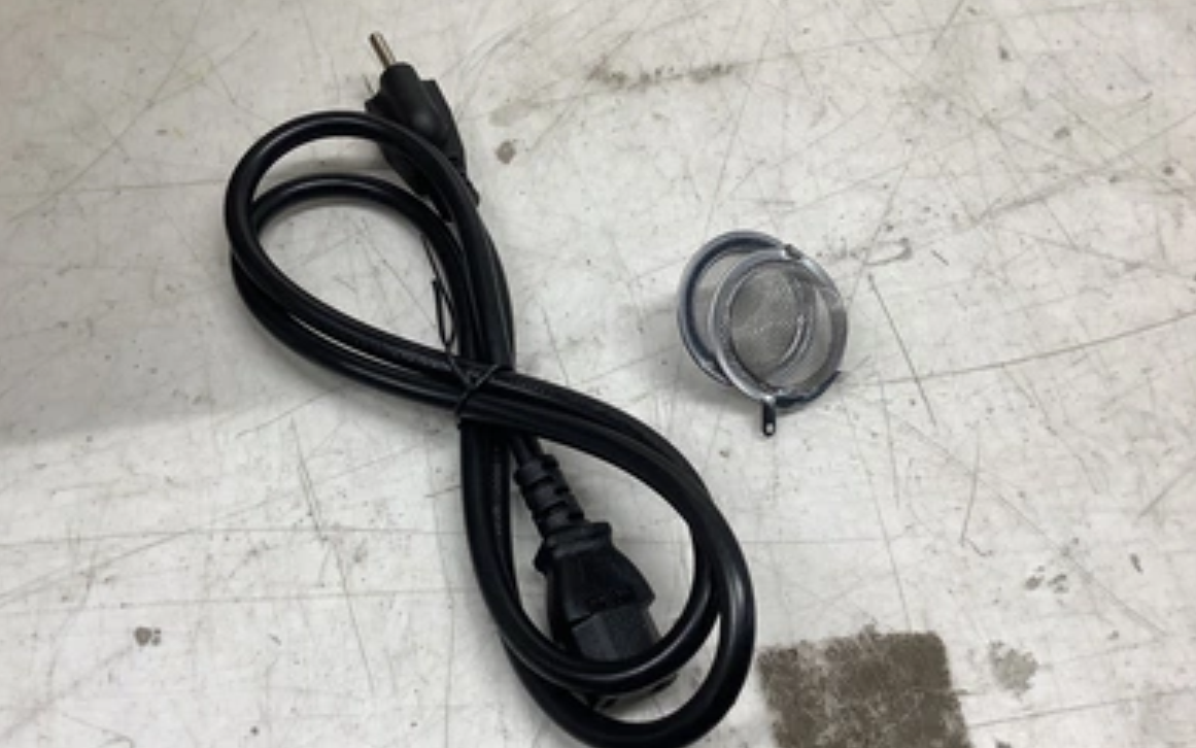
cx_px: 581
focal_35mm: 34
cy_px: 371
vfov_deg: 37.3
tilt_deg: -62.7
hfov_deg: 56.7
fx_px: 1108
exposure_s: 1/120
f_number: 2.4
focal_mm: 3.3
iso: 64
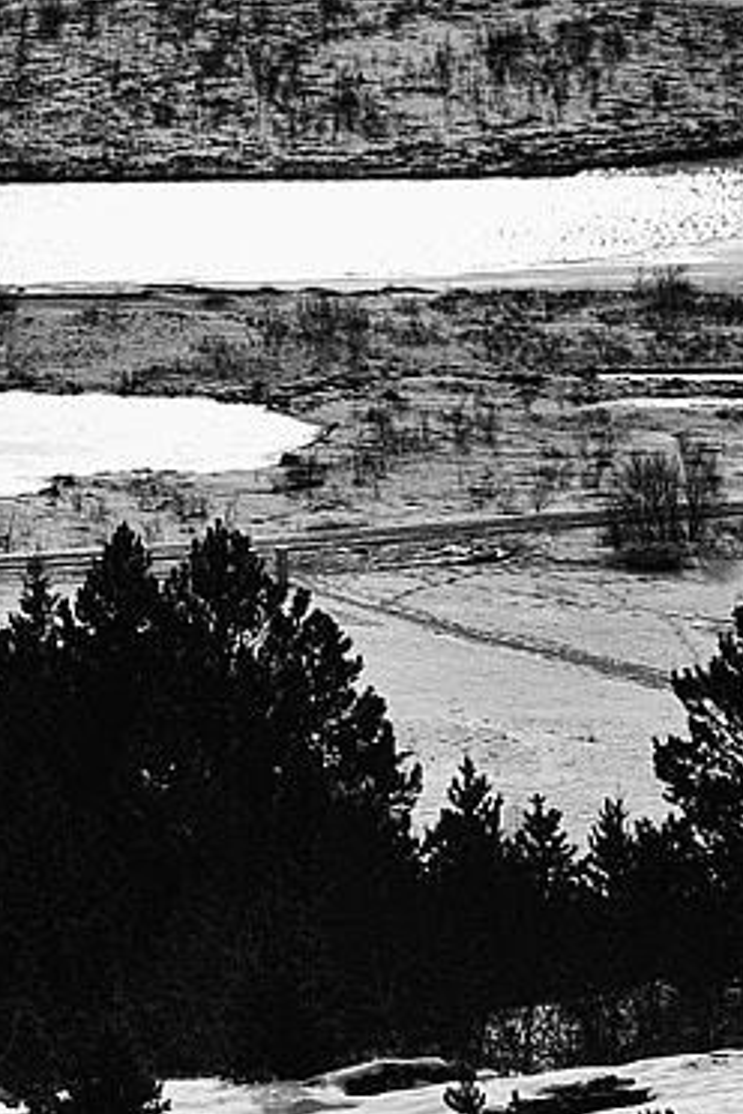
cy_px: -178
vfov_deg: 11.7
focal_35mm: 172
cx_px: -950
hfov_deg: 7.5
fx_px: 5324
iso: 250
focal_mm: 40
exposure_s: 1/800
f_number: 16
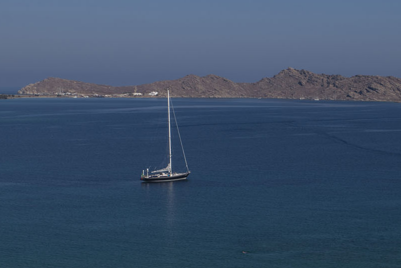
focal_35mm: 91
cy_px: 311
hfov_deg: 22.4
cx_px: 234
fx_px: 1014
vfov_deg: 14.6
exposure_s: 1/250
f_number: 11
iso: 50
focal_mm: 38
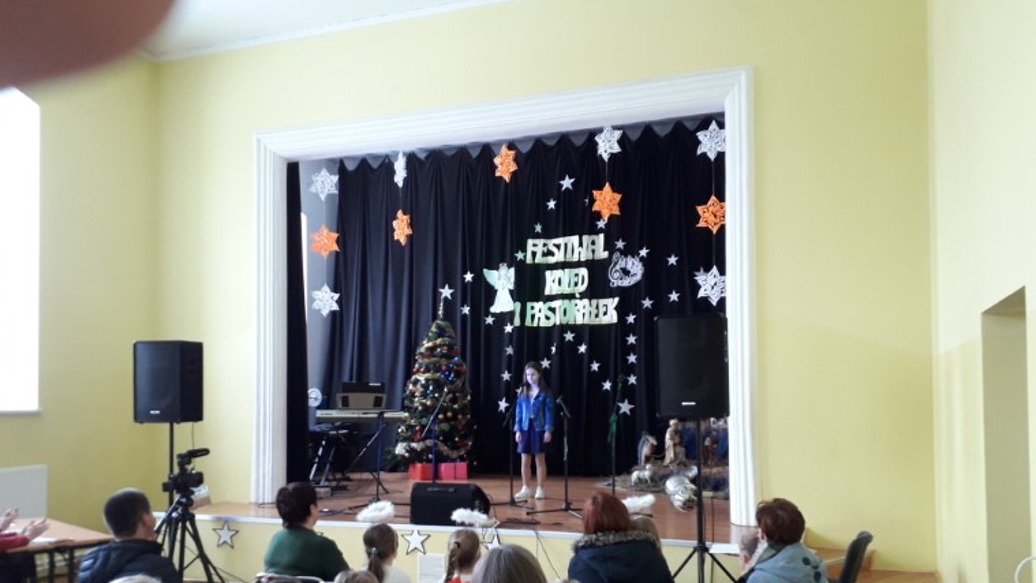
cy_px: 378
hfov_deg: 62.6
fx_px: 852
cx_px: 531
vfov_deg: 37.5
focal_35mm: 31
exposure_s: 1/50
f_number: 1.9
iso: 125
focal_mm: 3.6
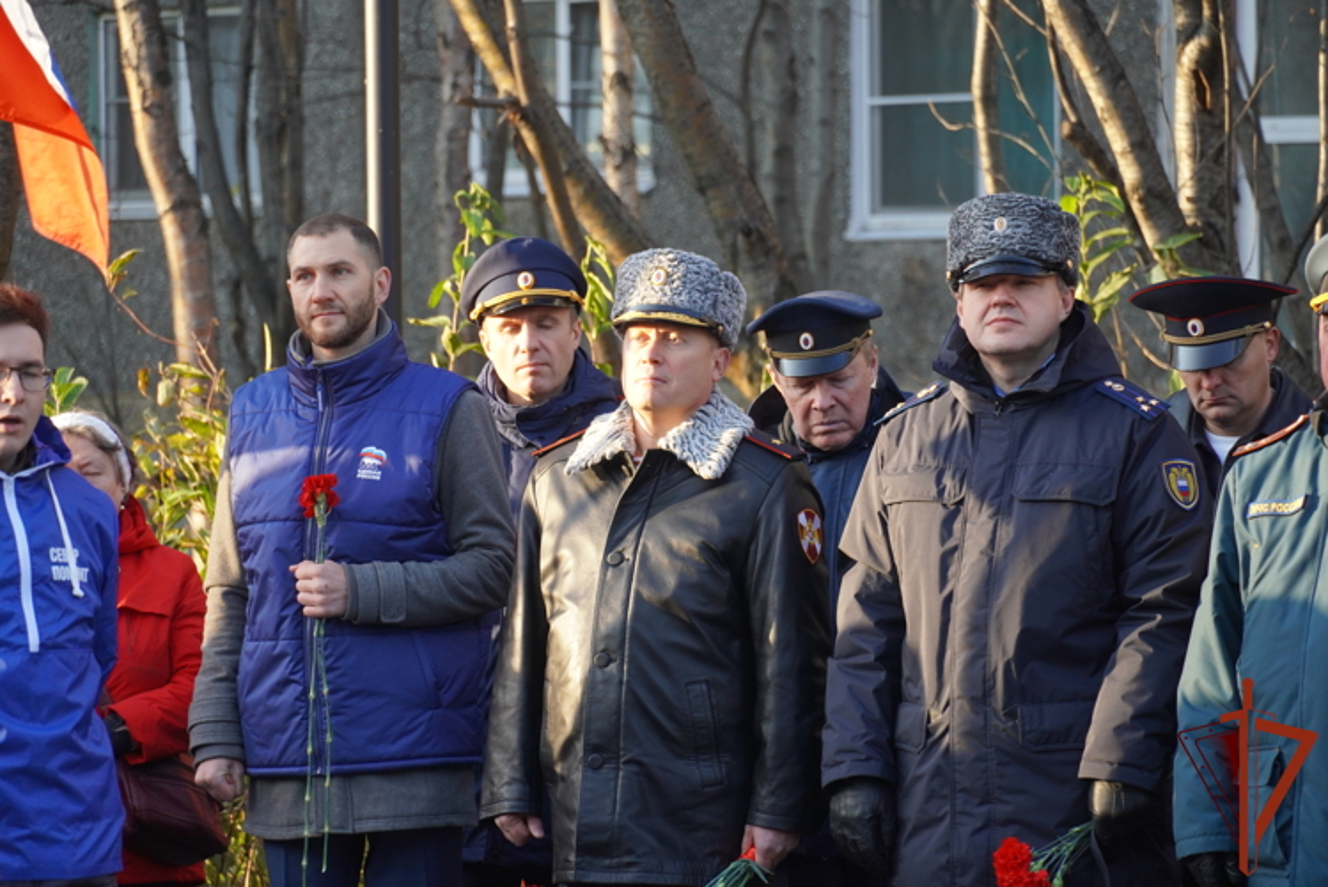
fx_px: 7472
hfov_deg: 10.2
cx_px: 664
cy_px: 444
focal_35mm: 202
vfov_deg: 6.8
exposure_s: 1/250
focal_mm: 135
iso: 800
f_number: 5.6
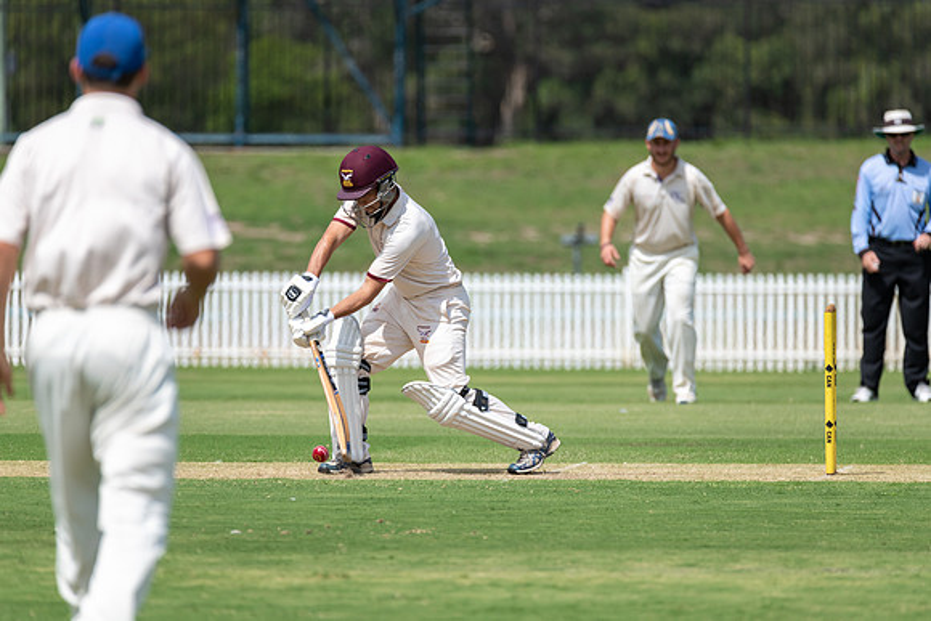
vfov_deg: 3.1
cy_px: 310
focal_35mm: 450
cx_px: 466
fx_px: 11640
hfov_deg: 4.6
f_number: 7.1
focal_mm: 450
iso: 500
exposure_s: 1/2500
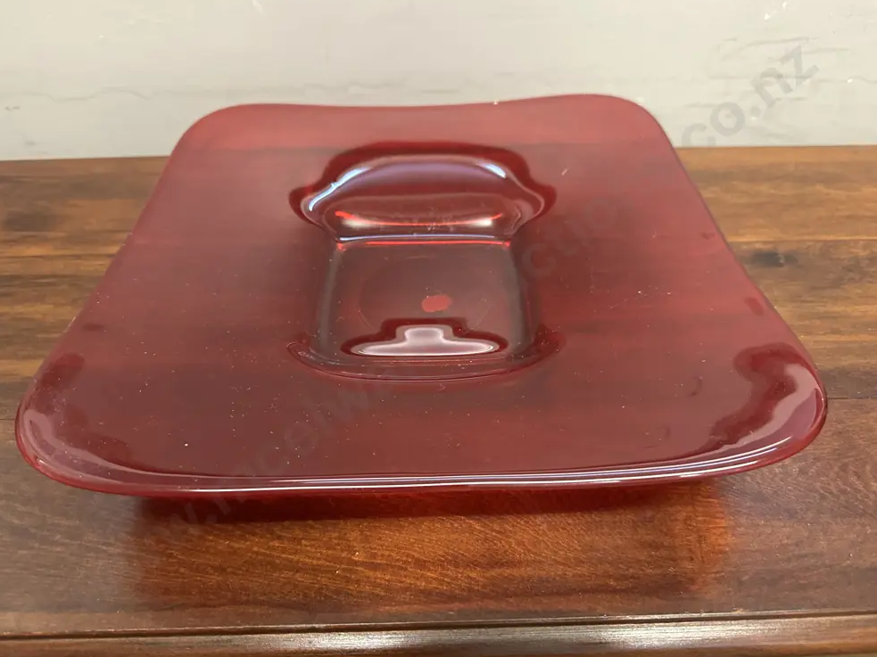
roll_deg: +1.5
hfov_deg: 69.4
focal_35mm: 25
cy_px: 331
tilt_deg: -43.2
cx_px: 443
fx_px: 633
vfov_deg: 54.9
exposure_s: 1/50
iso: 640
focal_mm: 6.86
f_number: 1.78
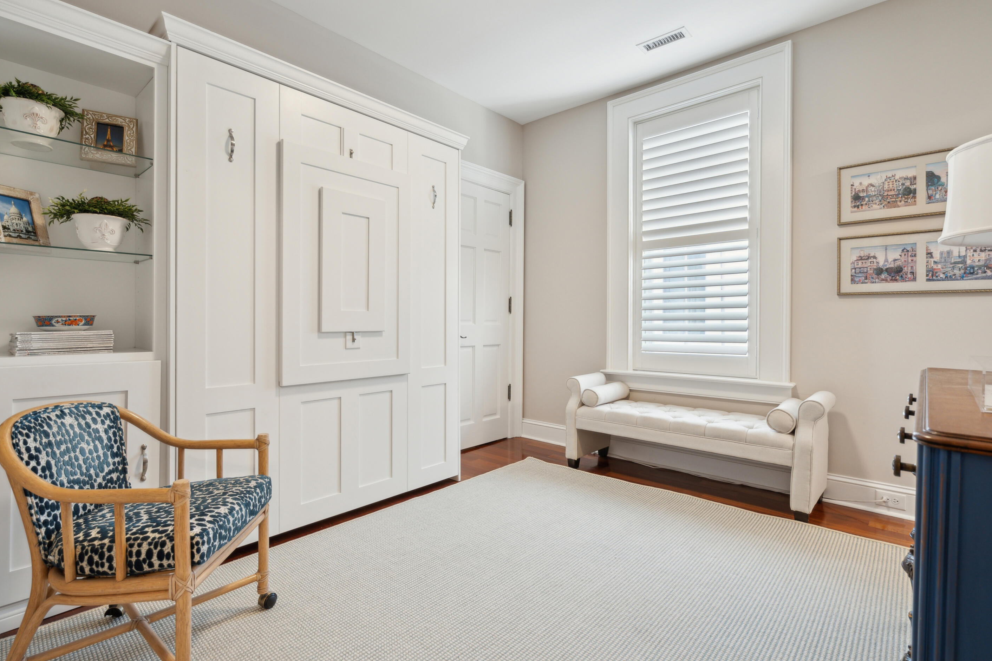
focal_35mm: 17
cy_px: 346
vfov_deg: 70.4
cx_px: 474
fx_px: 468
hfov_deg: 93.2
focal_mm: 16
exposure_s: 1/10
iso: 400
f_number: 7.1
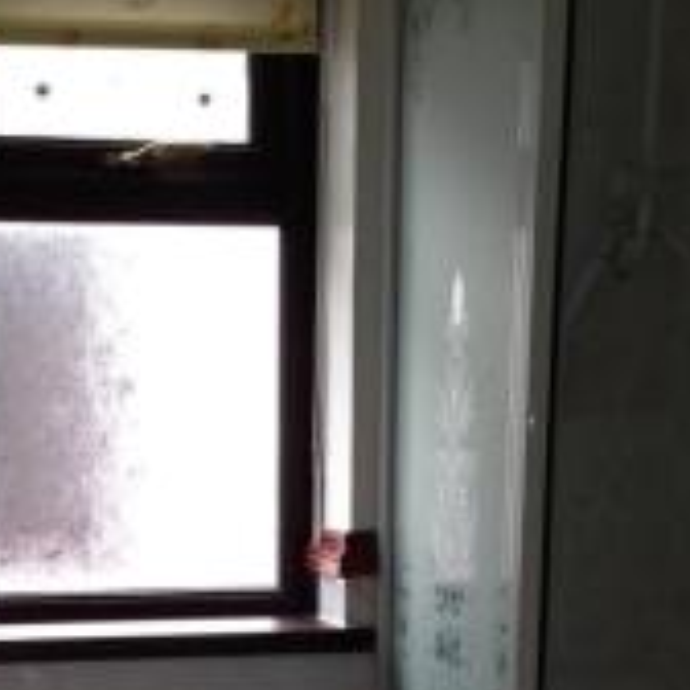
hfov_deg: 22.7
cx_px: 222
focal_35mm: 76
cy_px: 795
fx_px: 1714
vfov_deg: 21.4
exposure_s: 1/60
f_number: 2.4
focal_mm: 4.12
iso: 64
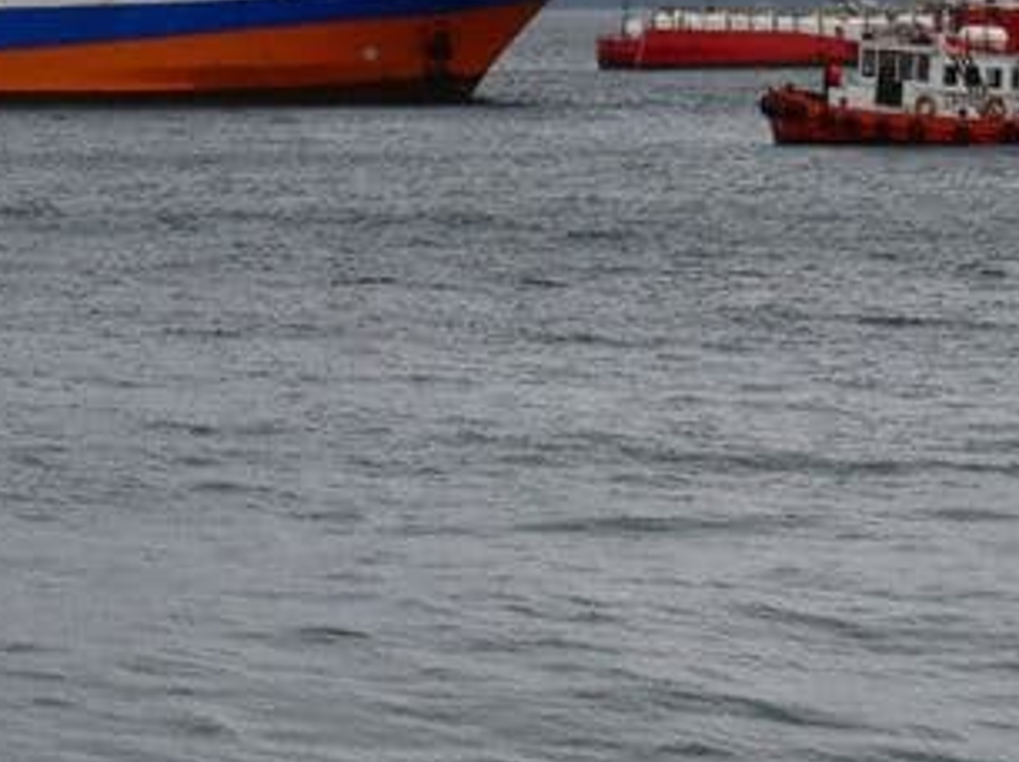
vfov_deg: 7.5
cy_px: -60
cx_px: 221
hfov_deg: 10.0
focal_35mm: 197
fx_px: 5792
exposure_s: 1/400
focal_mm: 15.8
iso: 80
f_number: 8
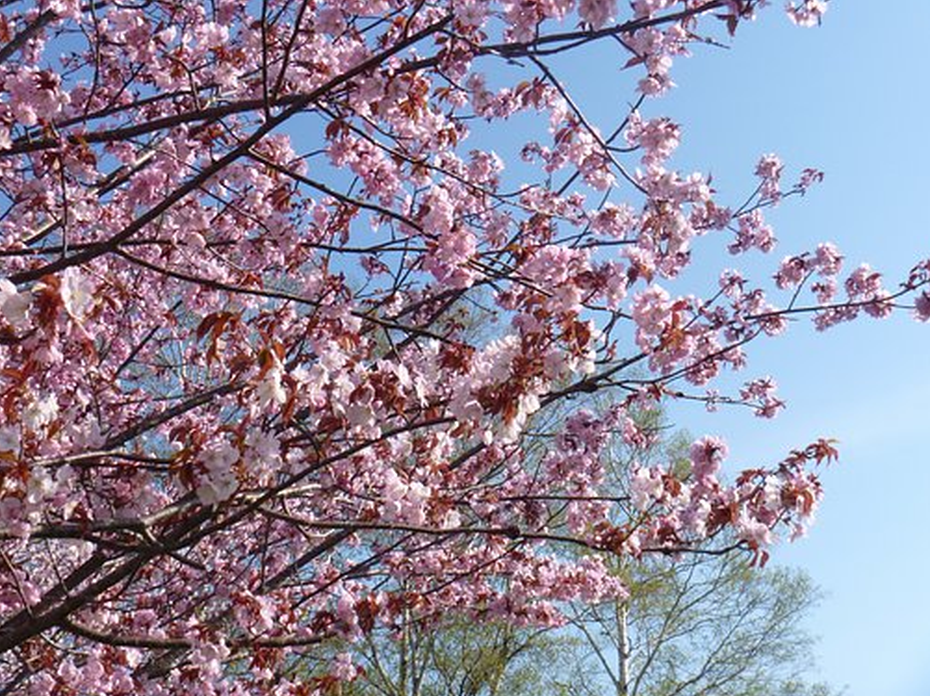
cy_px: 354
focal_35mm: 45
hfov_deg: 42.1
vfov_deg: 32.1
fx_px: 1208
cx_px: 468
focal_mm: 7.8
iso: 200
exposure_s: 1/500
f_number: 6.3
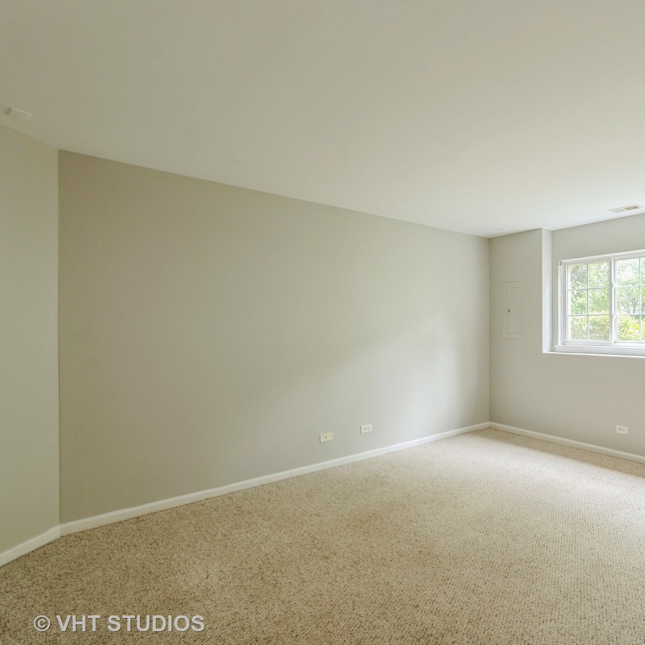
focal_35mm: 20
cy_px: 321
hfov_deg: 69.8
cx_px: 485
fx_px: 422
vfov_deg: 74.8
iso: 200
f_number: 8
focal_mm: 15
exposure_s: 1/6
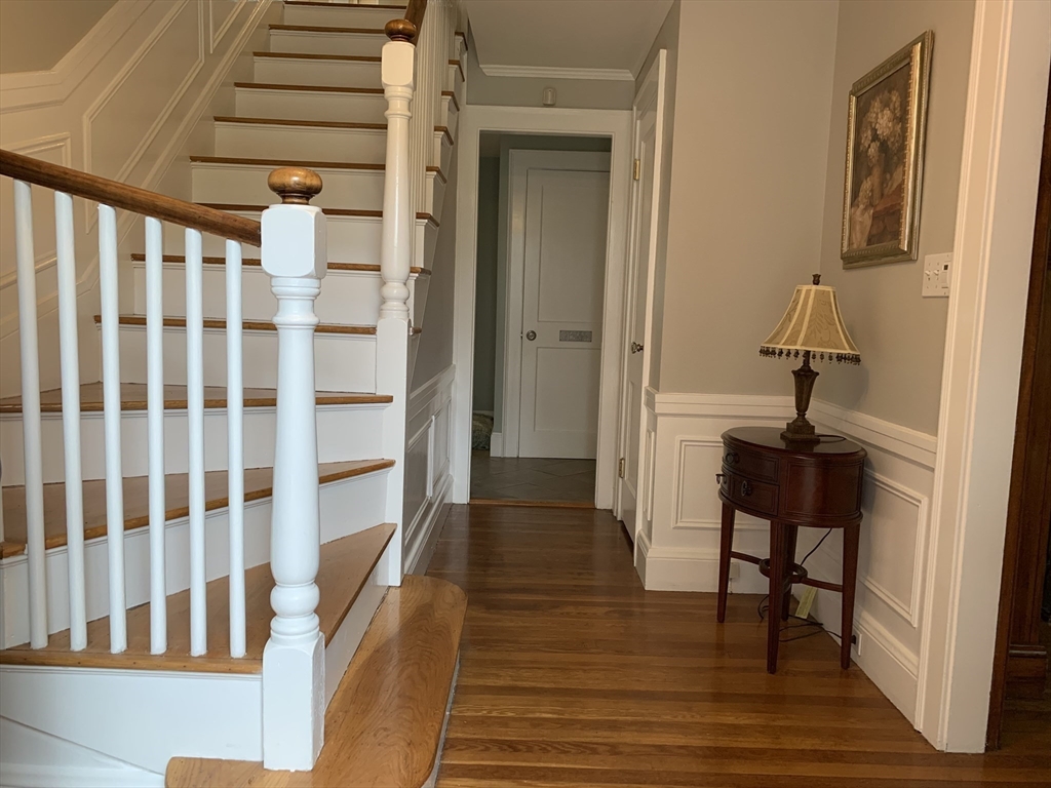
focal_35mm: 26
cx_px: 526
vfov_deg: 53.1
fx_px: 789
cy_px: 394
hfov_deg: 67.3
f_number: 1.8
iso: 100
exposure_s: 1/60
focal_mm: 4.25
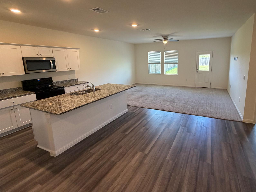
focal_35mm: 18
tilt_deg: -11.4
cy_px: 82
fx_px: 133
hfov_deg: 86.6
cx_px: 155
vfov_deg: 71.2
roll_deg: +1.0
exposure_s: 1/60
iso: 200
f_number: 2.2
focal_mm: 2.22
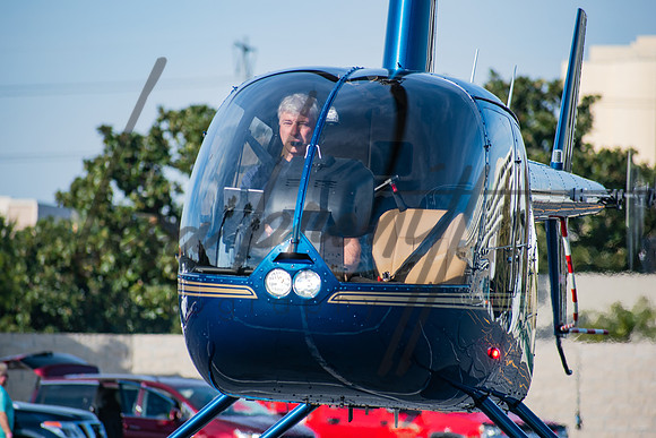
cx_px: 328
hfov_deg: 6.2
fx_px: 6014
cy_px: 219
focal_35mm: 330
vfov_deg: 4.2
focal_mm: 220
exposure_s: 1/400
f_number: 5.6
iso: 100
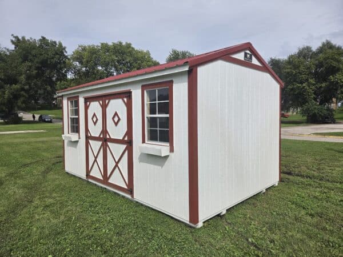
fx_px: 228
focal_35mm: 23
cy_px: 128
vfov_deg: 58.9
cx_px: 172
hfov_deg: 73.9
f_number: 1.8
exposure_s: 1/7734
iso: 80
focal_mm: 5.4
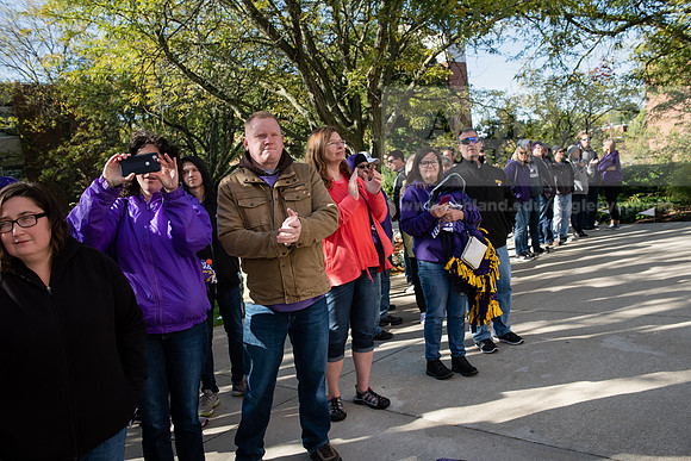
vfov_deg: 42.3
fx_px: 595
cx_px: 346
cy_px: 230
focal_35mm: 31
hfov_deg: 60.3
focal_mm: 31
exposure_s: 1/640
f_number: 5.6
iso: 400
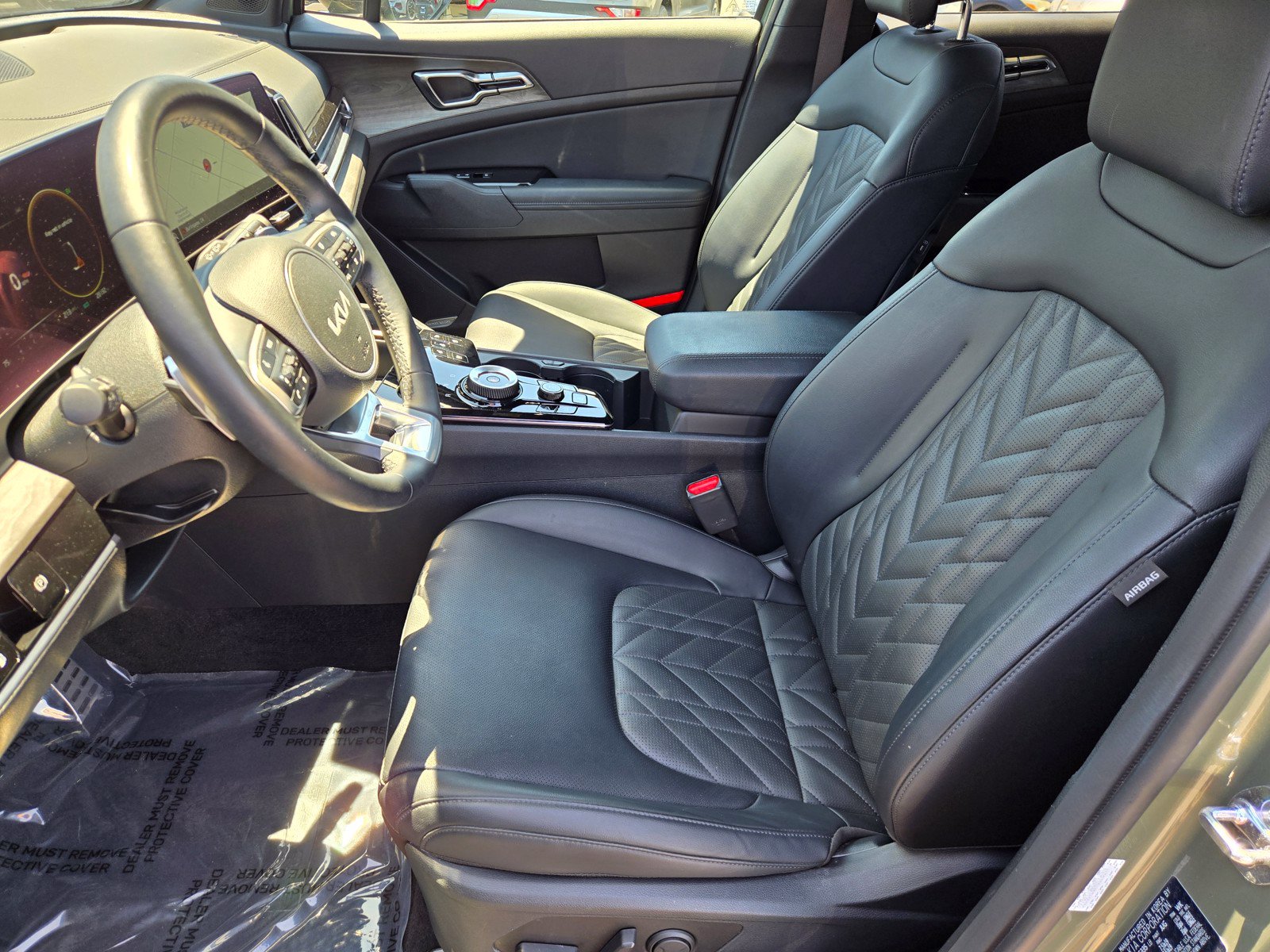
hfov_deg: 73.9
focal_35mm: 23
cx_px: 635
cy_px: 476
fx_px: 844
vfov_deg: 58.9
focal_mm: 5.4
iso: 64
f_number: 1.8
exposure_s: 1/180
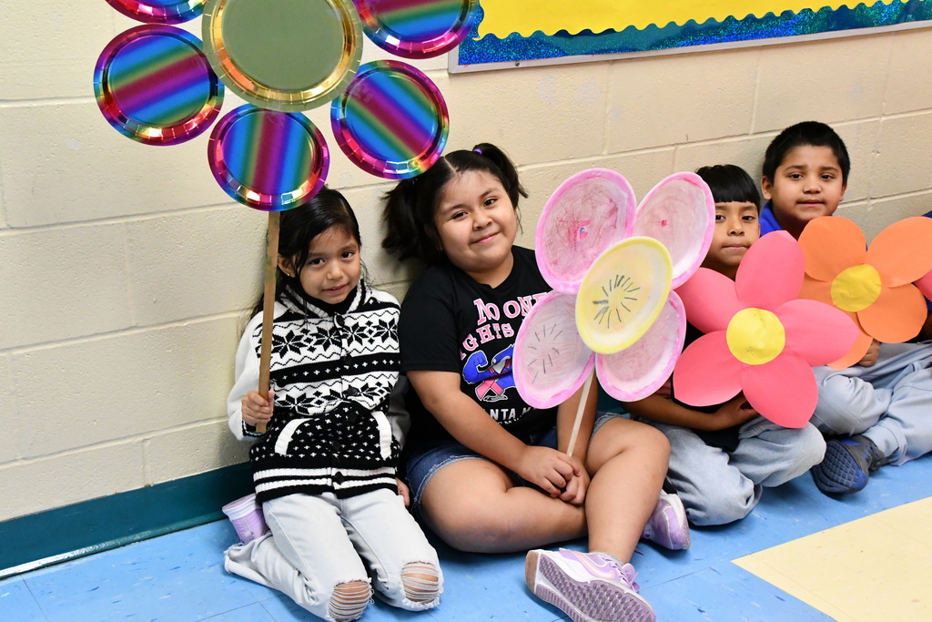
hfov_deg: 41.1
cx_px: 466
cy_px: 311
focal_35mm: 48
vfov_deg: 28.1
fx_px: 1243
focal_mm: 32
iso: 6400
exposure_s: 1/200
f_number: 7.1
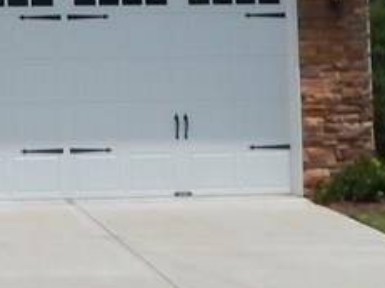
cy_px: 17
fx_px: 1134
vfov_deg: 14.3
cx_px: -83
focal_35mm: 102
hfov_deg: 18.2
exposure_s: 1/1250
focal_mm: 4
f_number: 6
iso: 125
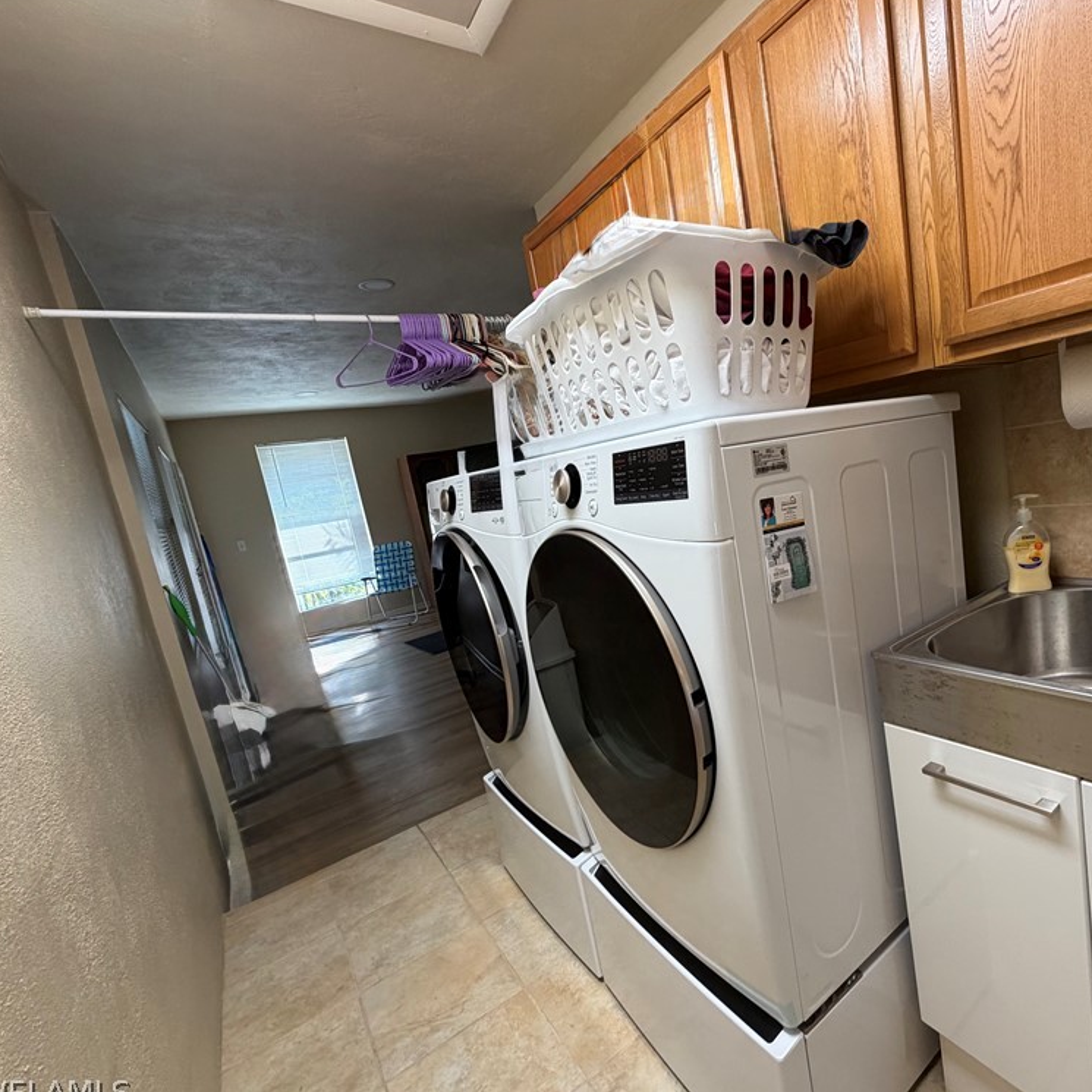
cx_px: 698
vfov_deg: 84.0
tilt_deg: -10.0
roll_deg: +8.9
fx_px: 607
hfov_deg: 82.0
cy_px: 554
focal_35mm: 17
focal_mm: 2.22
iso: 200
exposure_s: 1/60
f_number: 2.2
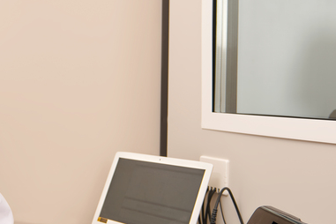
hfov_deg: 31.0
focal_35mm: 63
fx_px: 588
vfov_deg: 21.6
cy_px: 112
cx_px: 63
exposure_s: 1/250
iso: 80
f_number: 3.5
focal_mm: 24
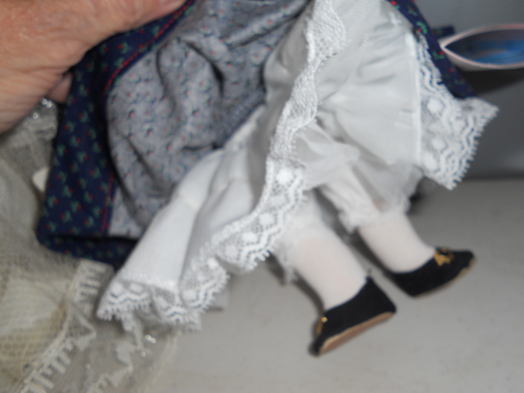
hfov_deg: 56.8
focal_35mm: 32
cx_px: 262
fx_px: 484
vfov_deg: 44.2
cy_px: 196
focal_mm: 5.8
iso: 80
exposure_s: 1/25
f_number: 8.8
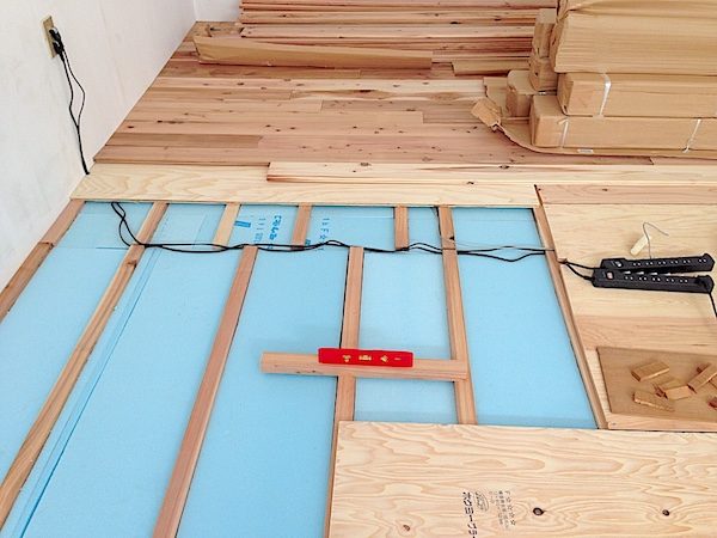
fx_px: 684
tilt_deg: -38.2
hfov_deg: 55.4
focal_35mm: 33
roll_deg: +4.6
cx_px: 358
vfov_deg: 42.9
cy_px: 269
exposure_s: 1/24
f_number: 2.4
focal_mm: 4.12
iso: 50
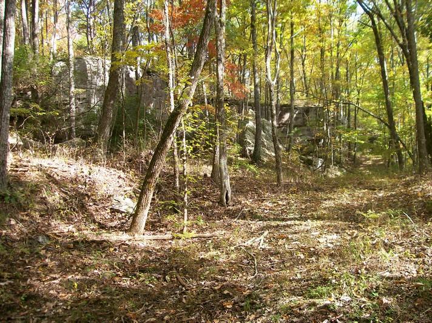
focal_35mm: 36
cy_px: 162
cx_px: 216
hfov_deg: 51.4
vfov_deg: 39.6
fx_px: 449
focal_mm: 6
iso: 80
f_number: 2.7
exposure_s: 1/130
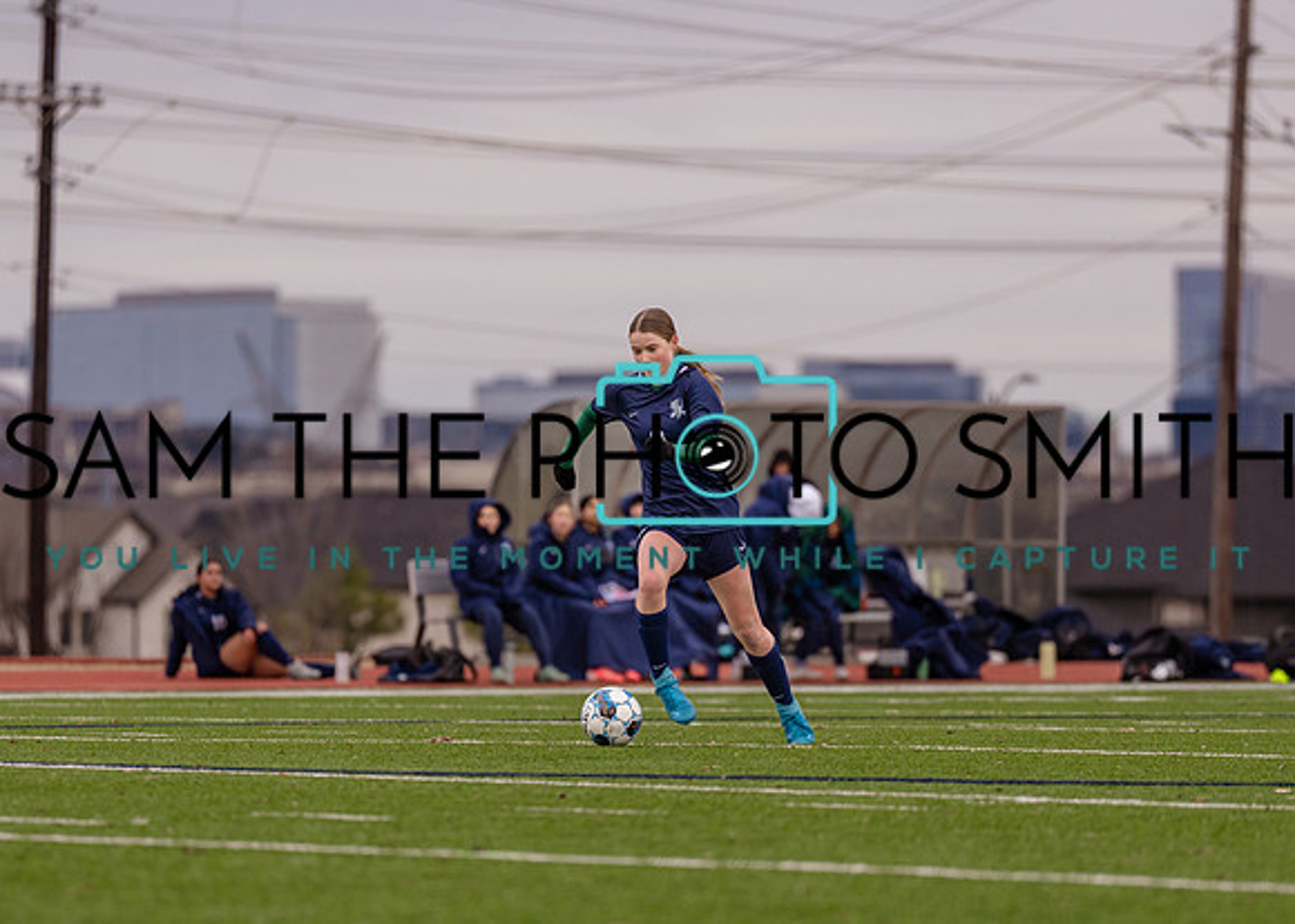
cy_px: 572
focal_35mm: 305
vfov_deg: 4.7
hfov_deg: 6.6
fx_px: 11223
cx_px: 671
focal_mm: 200
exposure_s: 1/1250
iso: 320
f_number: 2.8
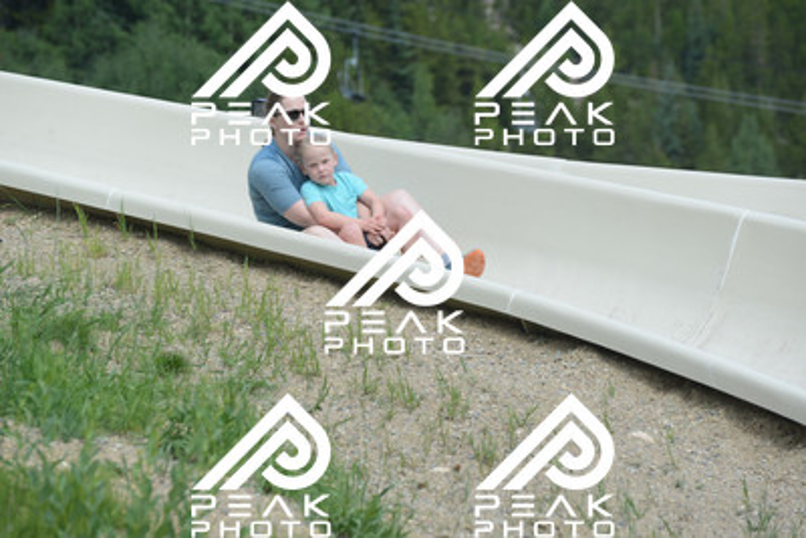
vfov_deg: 7.0
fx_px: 4367
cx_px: 403
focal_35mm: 195
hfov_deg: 10.5
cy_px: 269
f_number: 6.3
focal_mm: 195
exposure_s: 1/640
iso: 400
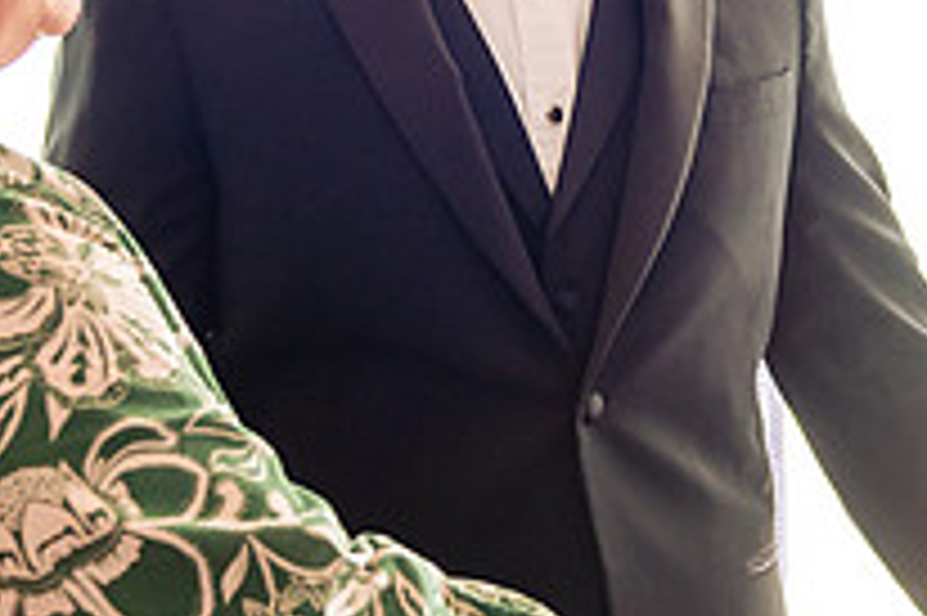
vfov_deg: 11.3
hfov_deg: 16.9
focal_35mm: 121
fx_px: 3113
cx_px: 648
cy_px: 83
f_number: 3.5
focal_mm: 42
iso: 800
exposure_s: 1/160
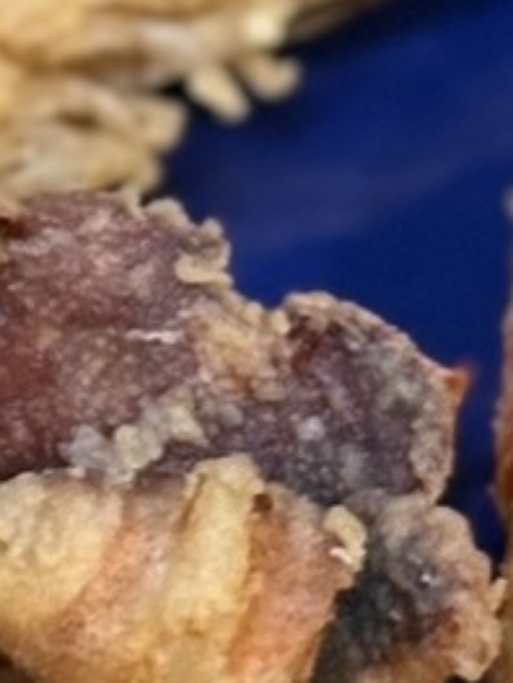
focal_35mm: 403
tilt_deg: -46.5
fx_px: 7963
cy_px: 468
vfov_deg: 4.9
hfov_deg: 3.6
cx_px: -904
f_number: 1.6
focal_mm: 5.96
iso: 125
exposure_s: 1/33
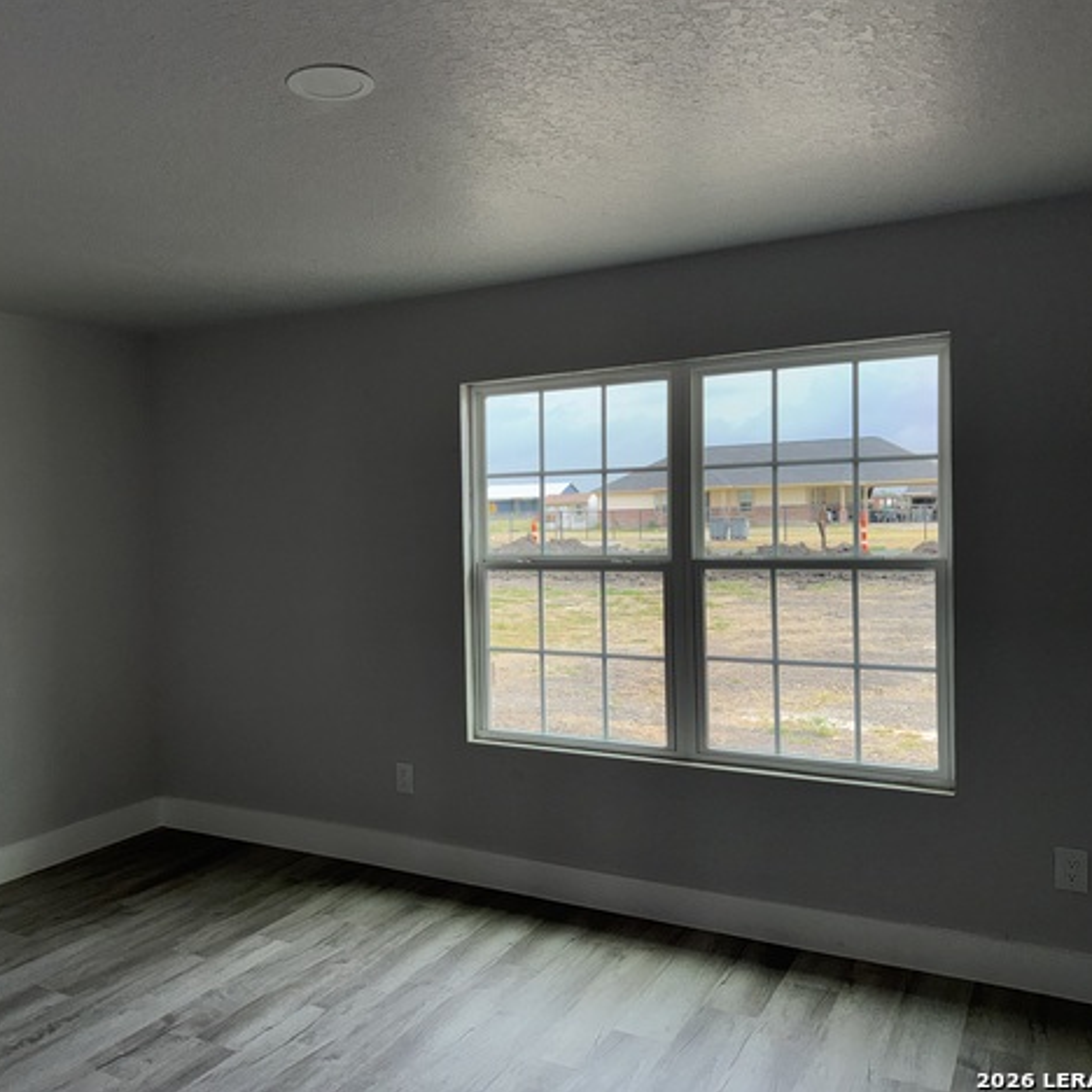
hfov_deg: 55.0
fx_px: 1035
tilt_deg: -2.2
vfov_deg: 55.6
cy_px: 534
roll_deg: +1.2
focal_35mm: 29
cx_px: 415
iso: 50
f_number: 1.78
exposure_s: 1/604
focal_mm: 6.76
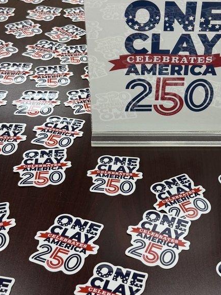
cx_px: 179
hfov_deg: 32.6
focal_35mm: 43
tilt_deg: -36.1
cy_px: 90
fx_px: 366
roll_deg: -1.2
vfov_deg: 43.0
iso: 100
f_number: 1.78
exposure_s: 1/120
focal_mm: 6.76
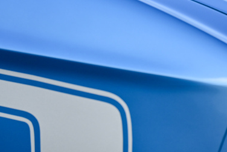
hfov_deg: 5.3
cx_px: 272
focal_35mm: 386
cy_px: 38
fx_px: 2435
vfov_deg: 3.6
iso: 250
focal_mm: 145
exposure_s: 1/320
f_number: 4
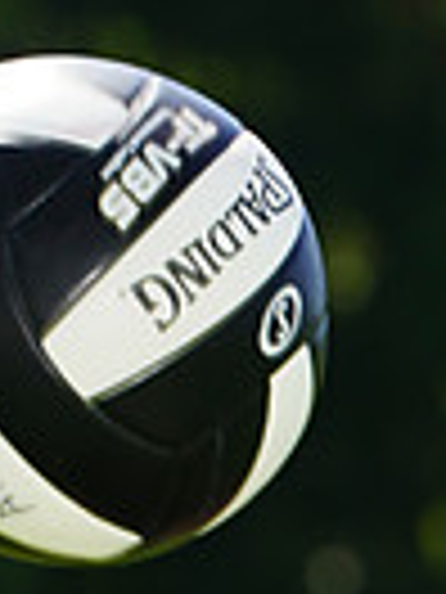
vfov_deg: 1.5
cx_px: 523
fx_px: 22144
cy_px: 1188
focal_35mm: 1289
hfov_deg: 1.2
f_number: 11
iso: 200
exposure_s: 1/200
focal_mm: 306
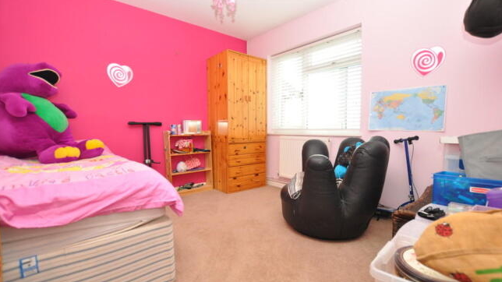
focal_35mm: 16
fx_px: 213
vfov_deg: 67.1
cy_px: 143
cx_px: 253
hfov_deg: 99.4
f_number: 4
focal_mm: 10
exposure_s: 1/60
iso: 800
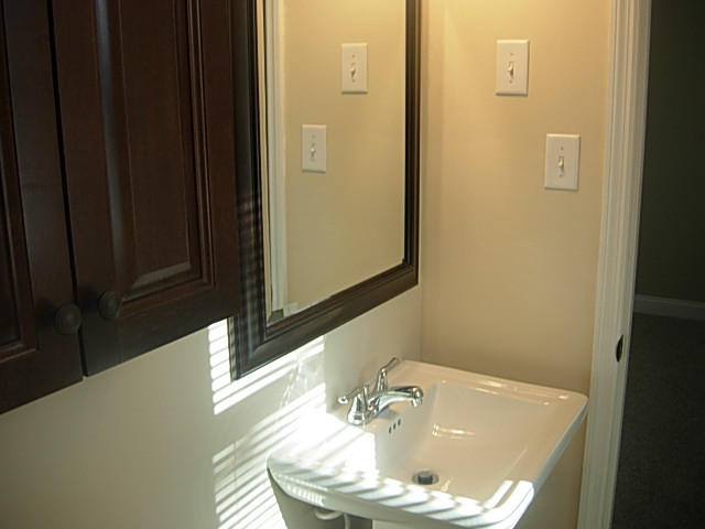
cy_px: 264
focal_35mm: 36
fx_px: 733
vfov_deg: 39.7
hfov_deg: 51.4
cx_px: 352
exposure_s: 1/36.9
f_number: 2.7
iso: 50
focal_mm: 7.5
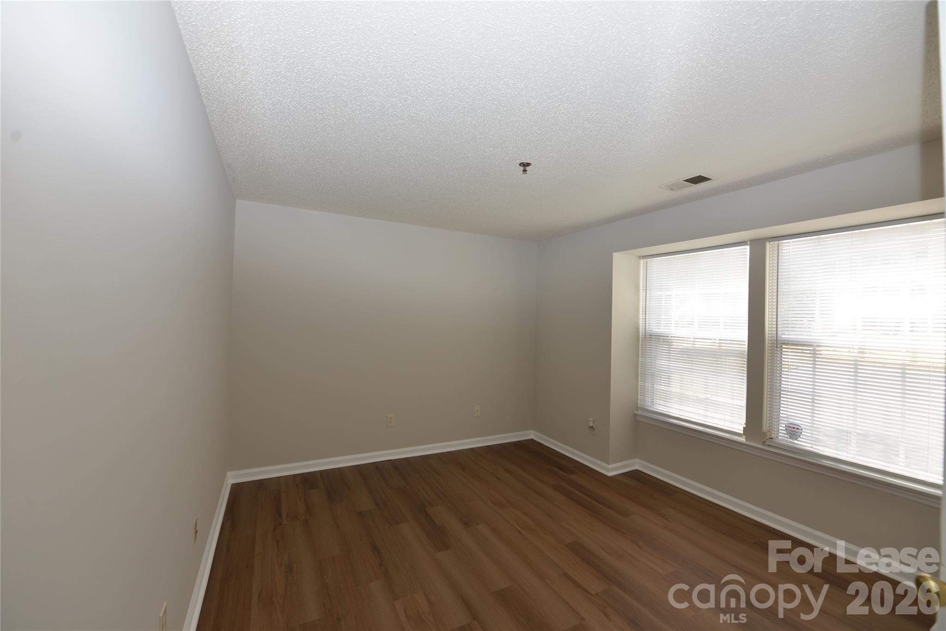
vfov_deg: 81.2
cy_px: 316
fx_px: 368
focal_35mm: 14
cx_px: 473
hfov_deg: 104.3
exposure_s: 1/100
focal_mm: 14
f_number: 5
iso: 200
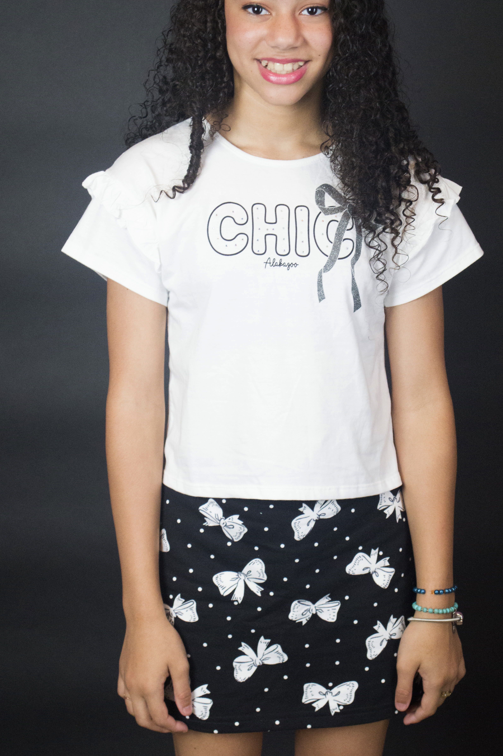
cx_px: 309
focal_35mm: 87
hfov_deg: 15.7
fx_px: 1827
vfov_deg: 23.4
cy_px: 321
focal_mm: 46
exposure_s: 1/200
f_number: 5.3
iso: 3200
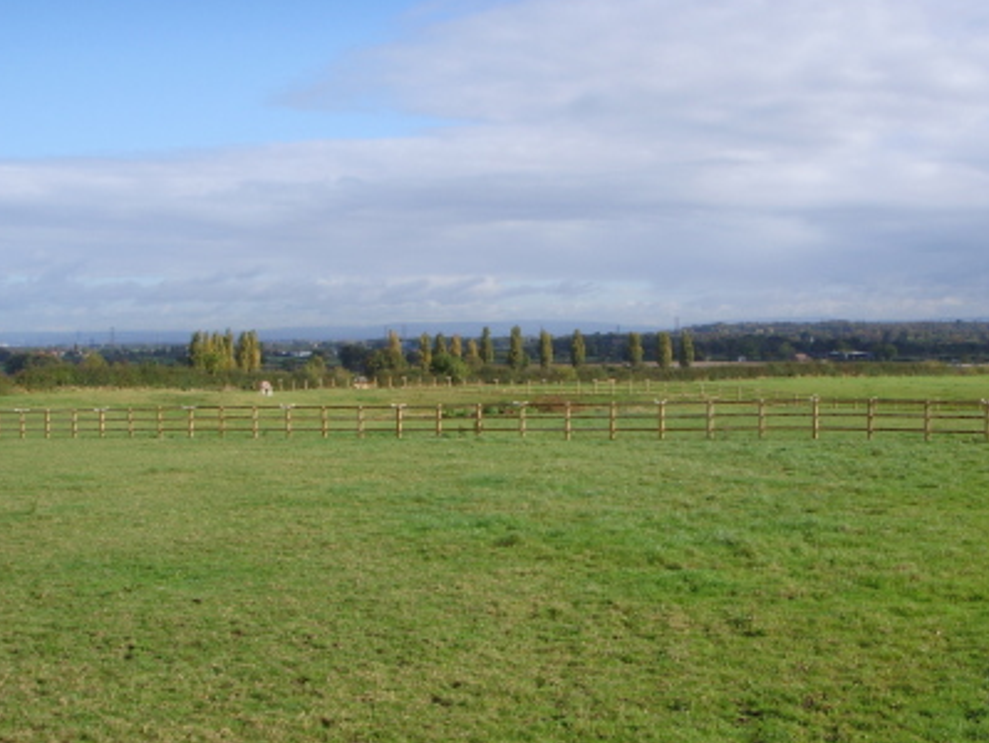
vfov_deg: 29.1
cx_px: 560
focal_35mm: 50
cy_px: 443
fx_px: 1430
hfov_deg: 38.1
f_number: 6.3
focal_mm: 6.6
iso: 50
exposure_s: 1/250
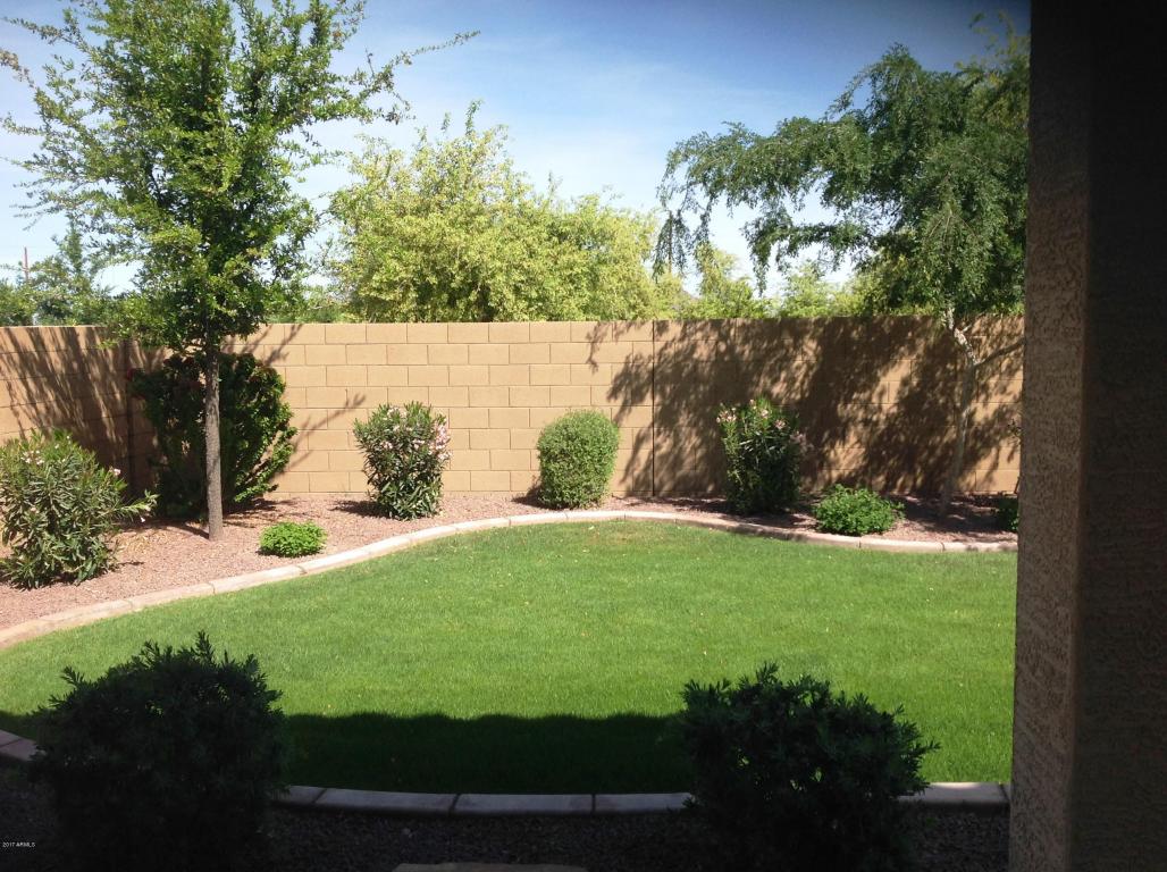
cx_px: 584
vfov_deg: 40.6
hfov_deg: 52.7
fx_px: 1178
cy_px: 436
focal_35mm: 35
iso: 50
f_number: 2.4
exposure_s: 1/1513
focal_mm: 4.28
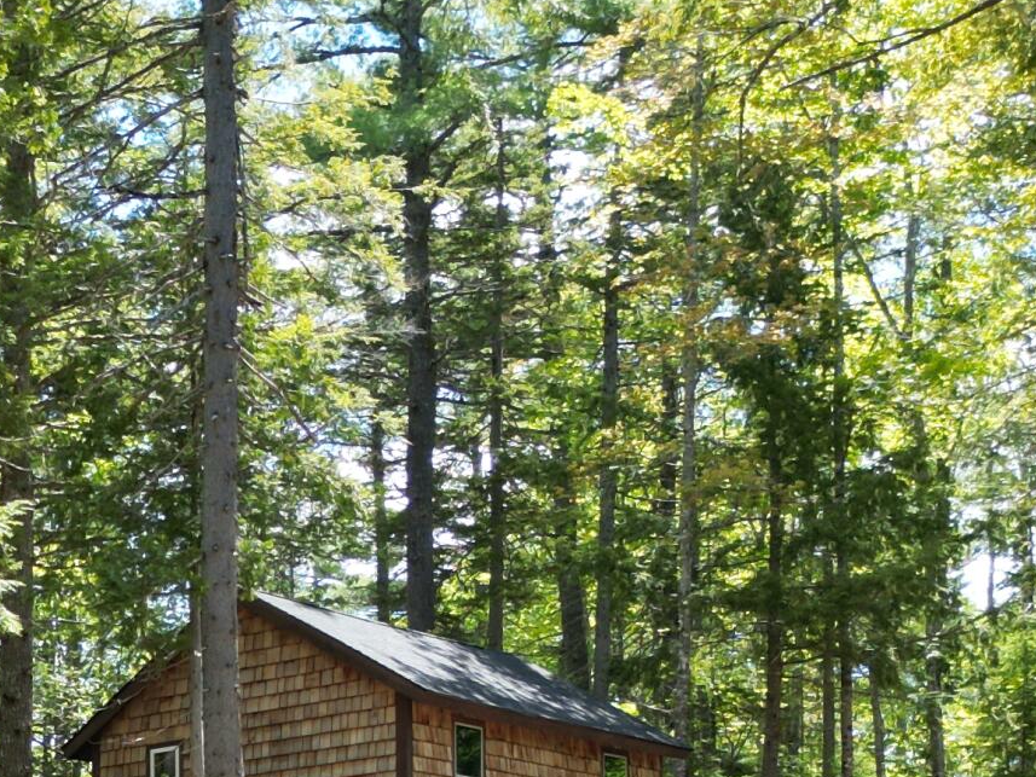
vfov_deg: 15.9
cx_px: -308
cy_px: 1216
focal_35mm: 84
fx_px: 2514
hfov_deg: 21.1
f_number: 1.7
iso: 200
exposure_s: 1/800
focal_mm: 6.72
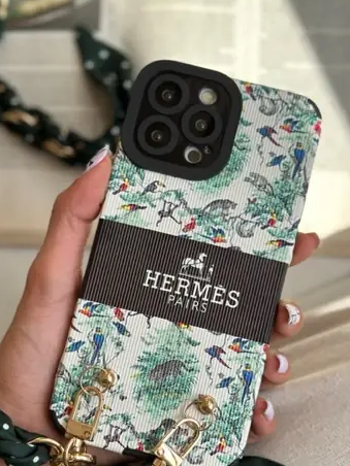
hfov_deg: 21.6
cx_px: 135
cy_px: 286
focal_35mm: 68
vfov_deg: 28.5
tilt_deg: -82.7
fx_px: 917
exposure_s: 1/2114
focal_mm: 6.86
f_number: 1.78
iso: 80
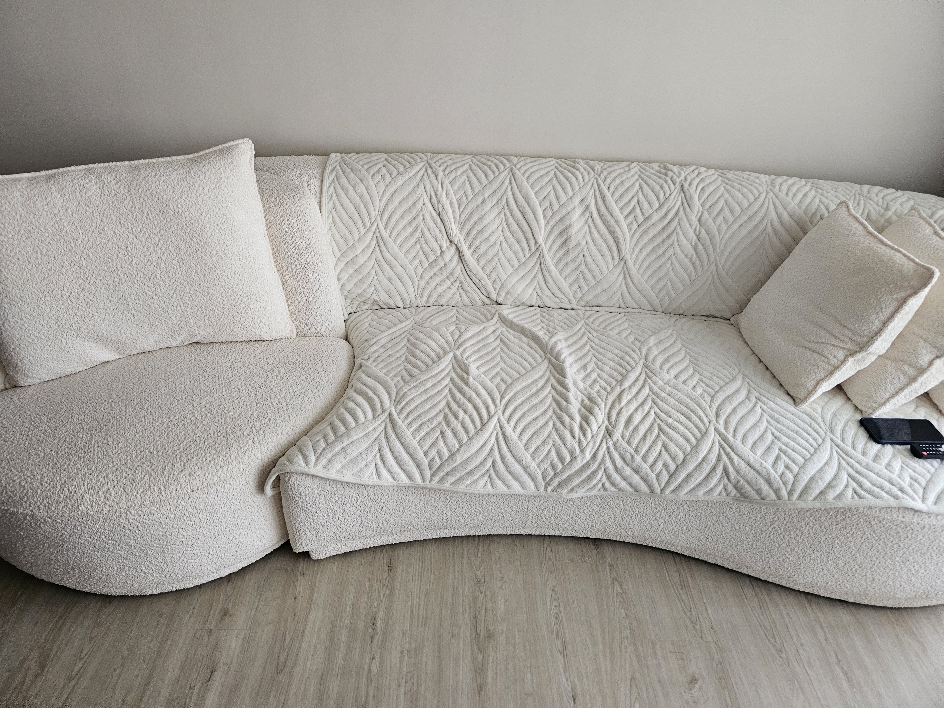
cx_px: 472
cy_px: 354
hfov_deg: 73.9
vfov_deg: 58.9
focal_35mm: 23
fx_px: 627
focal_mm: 6.3
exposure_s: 1/120
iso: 800
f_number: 1.7
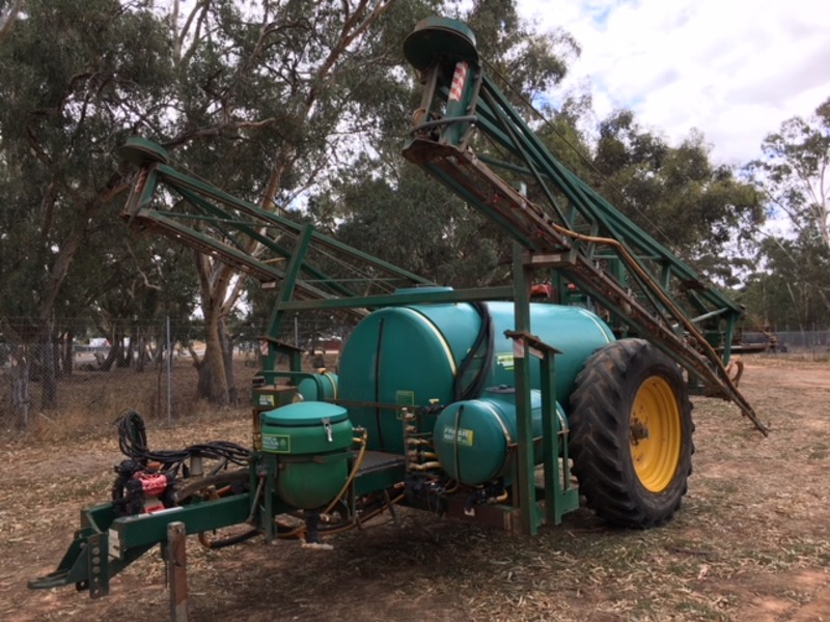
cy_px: 311
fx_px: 695
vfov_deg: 48.2
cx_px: 415
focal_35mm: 29
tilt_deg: +2.1
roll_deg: +0.5
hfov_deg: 61.7
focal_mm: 4.15
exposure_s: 1/358
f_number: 2.2
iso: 25
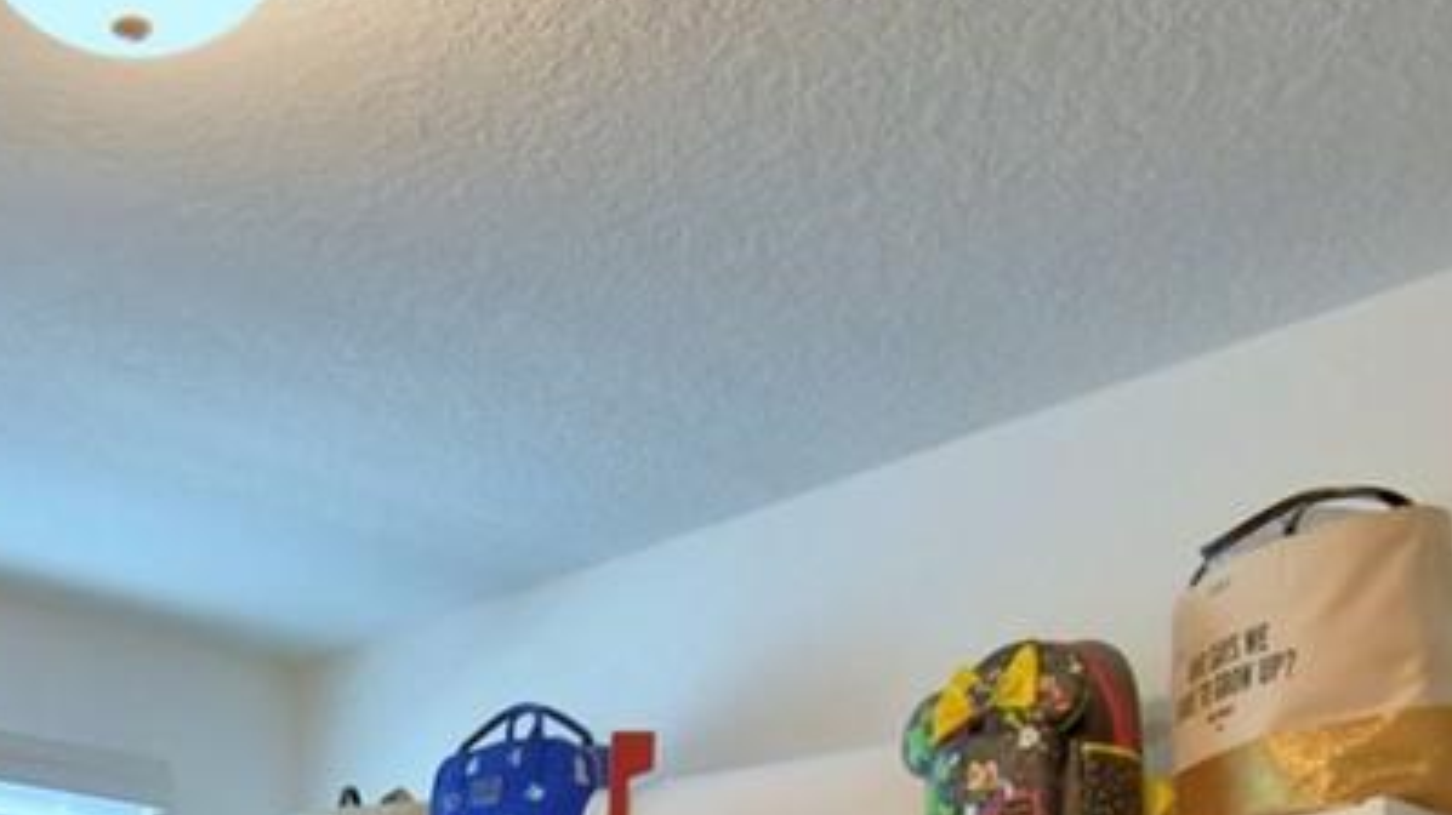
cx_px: 124
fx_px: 2424
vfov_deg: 16.2
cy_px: 1448
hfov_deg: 31.6
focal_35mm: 63
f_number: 4.5
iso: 400
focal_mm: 10
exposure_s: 1/40
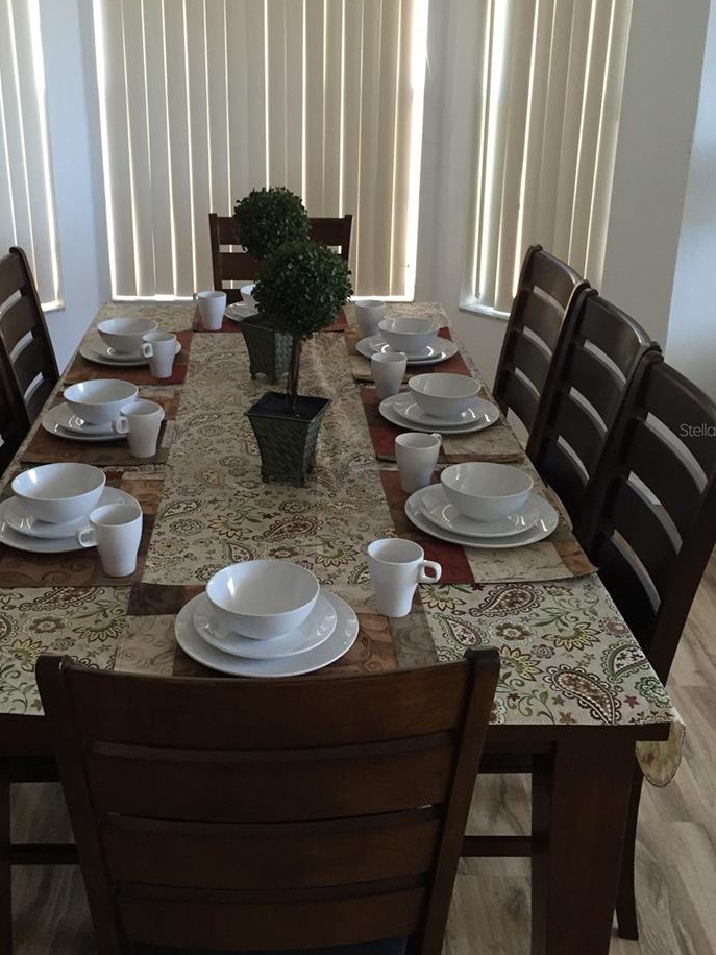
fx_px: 1048
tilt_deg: -20.3
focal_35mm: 38
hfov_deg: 37.6
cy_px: 430
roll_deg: -0.3
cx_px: 285
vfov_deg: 48.9
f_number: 2.2
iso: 50
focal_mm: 4.15
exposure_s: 1/30
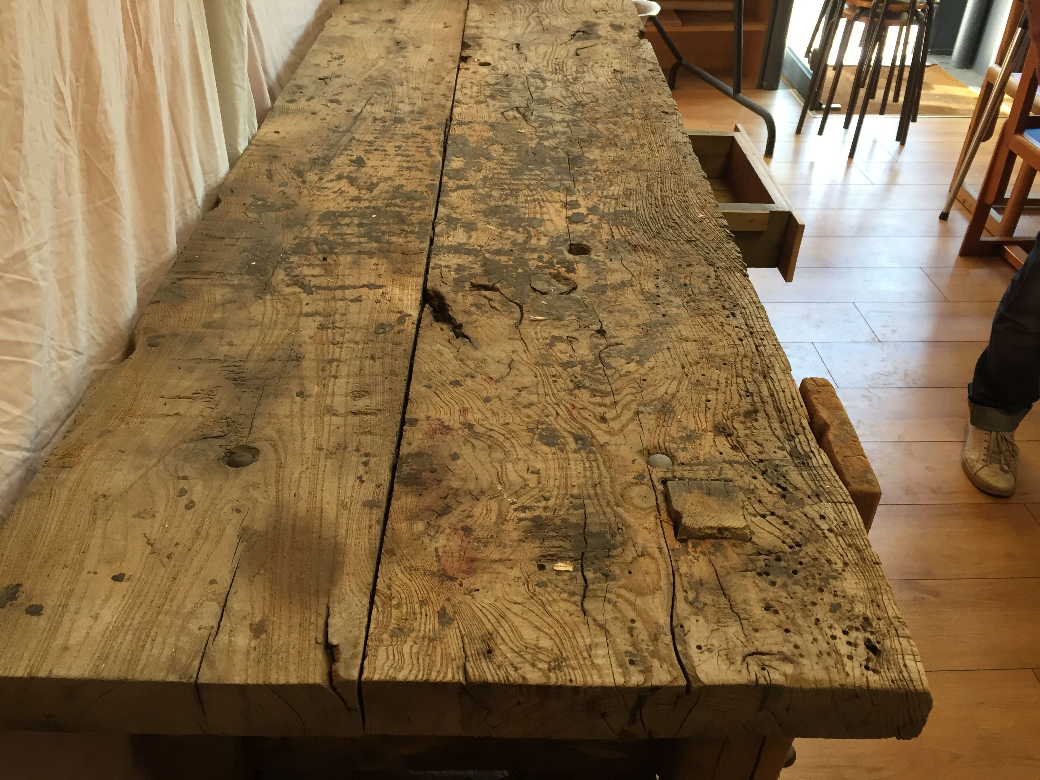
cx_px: 520
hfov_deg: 61.7
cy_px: 390
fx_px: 871
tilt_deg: -37.4
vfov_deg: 48.2
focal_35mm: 29
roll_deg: -3.2
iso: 40
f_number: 2.2
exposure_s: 1/33
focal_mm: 4.15
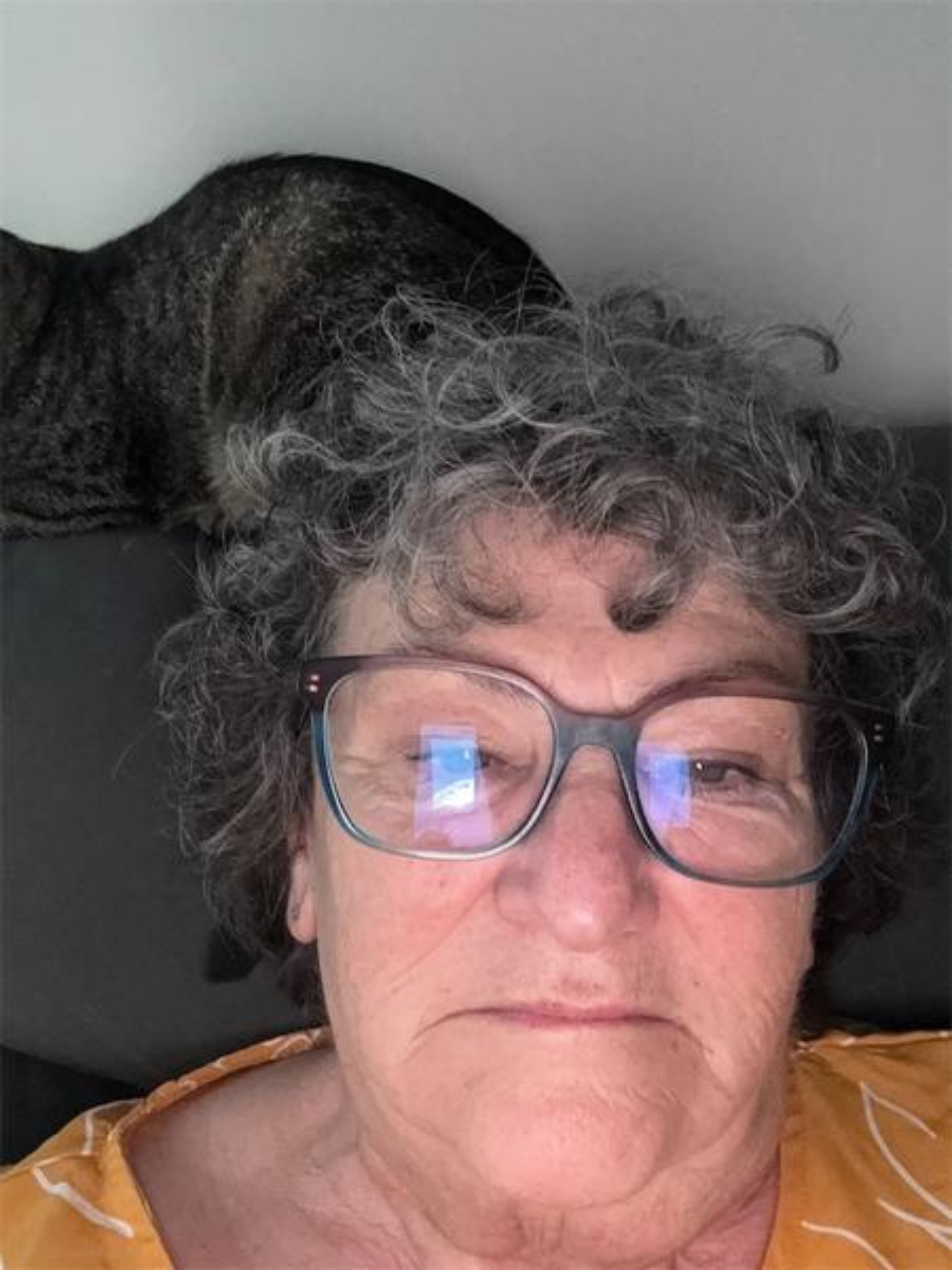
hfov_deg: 46.8
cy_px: 635
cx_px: 476
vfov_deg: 60.0
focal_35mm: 30
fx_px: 1100
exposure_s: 1/37
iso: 160
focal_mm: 2.69
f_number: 1.9
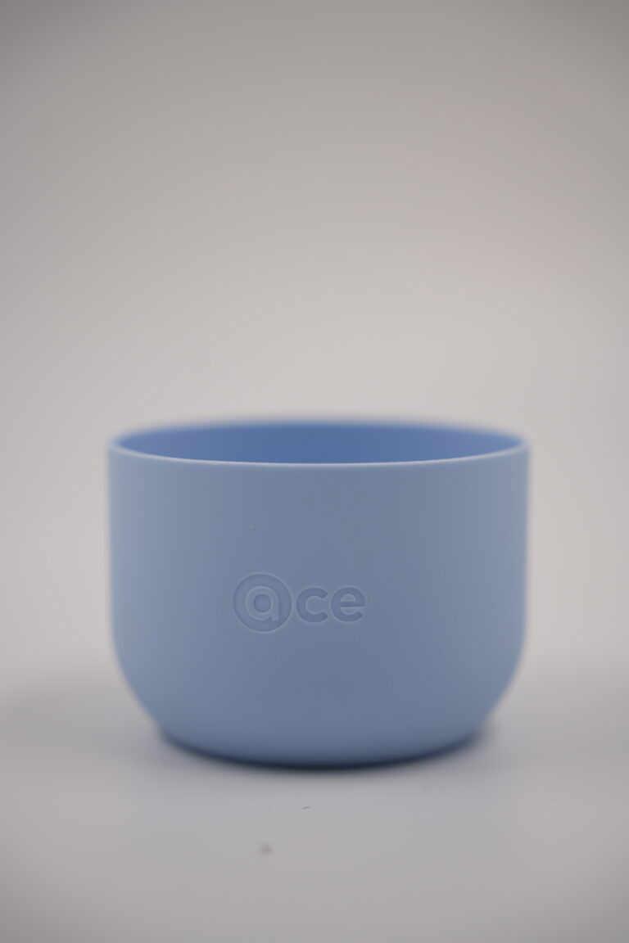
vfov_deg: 28.8
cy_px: 472
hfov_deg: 19.5
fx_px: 1834
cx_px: 314
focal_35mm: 70
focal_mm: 70
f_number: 2.8
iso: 100
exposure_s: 1/250
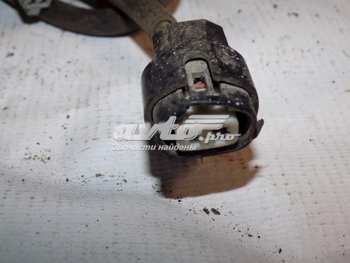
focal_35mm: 46
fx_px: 465
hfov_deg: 41.2
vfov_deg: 31.5
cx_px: 175
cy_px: 132
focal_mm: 8.1
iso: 200
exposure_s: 1/30
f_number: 3.7
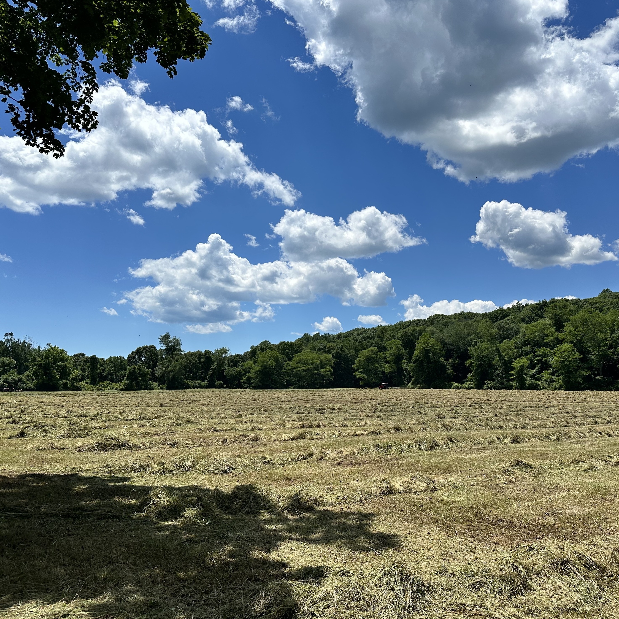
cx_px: 336
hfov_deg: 55.5
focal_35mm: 29
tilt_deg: +5.9
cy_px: 315
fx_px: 587
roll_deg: +1.0
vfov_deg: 55.6
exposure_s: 1/8929
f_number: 1.78
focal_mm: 6.86
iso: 80
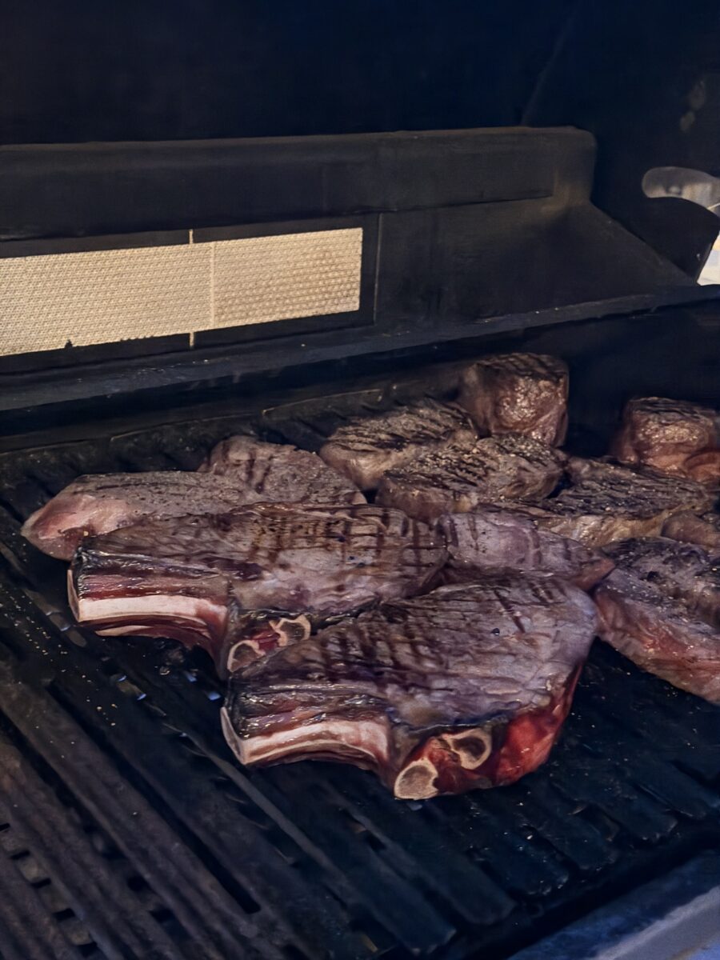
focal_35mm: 48
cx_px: 360
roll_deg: -3.9
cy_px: 480
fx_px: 1331
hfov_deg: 30.3
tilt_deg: -20.0
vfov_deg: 39.7
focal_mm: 6.76
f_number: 1.78
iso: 10000
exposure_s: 1/15
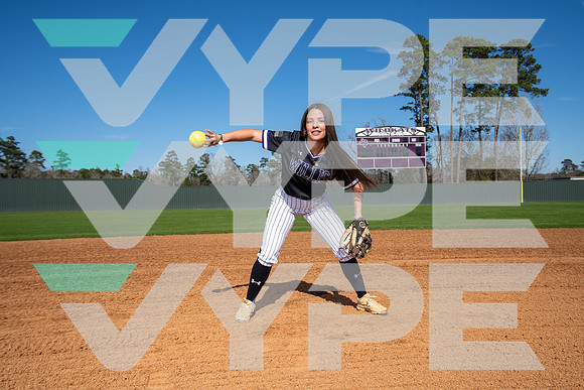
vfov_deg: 41.1
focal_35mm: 32
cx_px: 292
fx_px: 519
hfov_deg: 58.7
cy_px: 195
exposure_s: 1/640
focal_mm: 32
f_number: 6.3
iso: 100
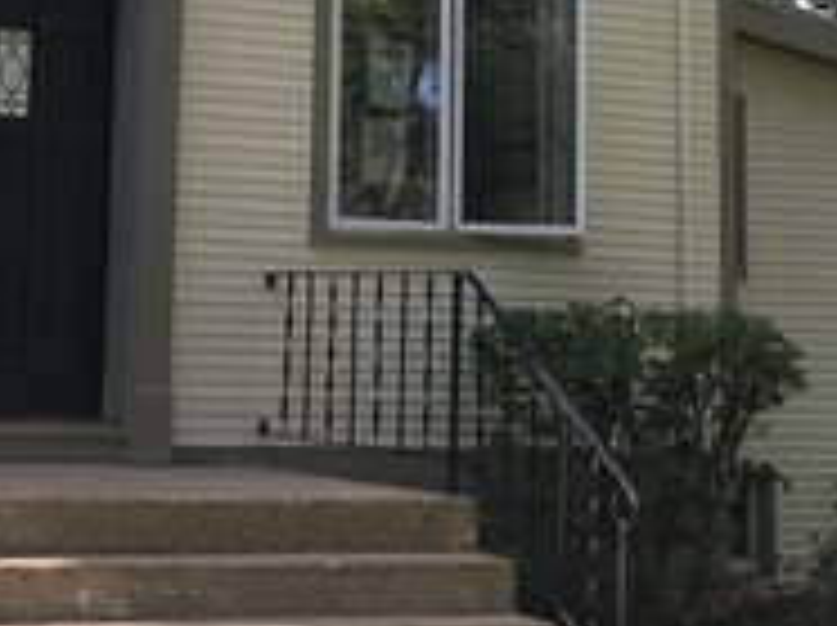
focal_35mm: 100
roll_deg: -0.8
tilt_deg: +6.2
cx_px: 135
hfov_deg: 19.4
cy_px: 50
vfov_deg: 14.6
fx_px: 2415
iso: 25
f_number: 2.2
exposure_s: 1/363
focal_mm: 4.15
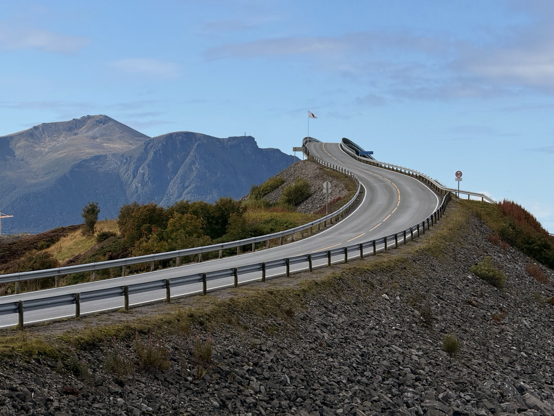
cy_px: 208
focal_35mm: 120
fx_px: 1920
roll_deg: +0.3
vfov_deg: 12.3
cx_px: 277
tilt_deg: +1.3
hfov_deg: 16.4
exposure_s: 1/2283
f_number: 2.8
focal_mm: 15.66
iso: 50
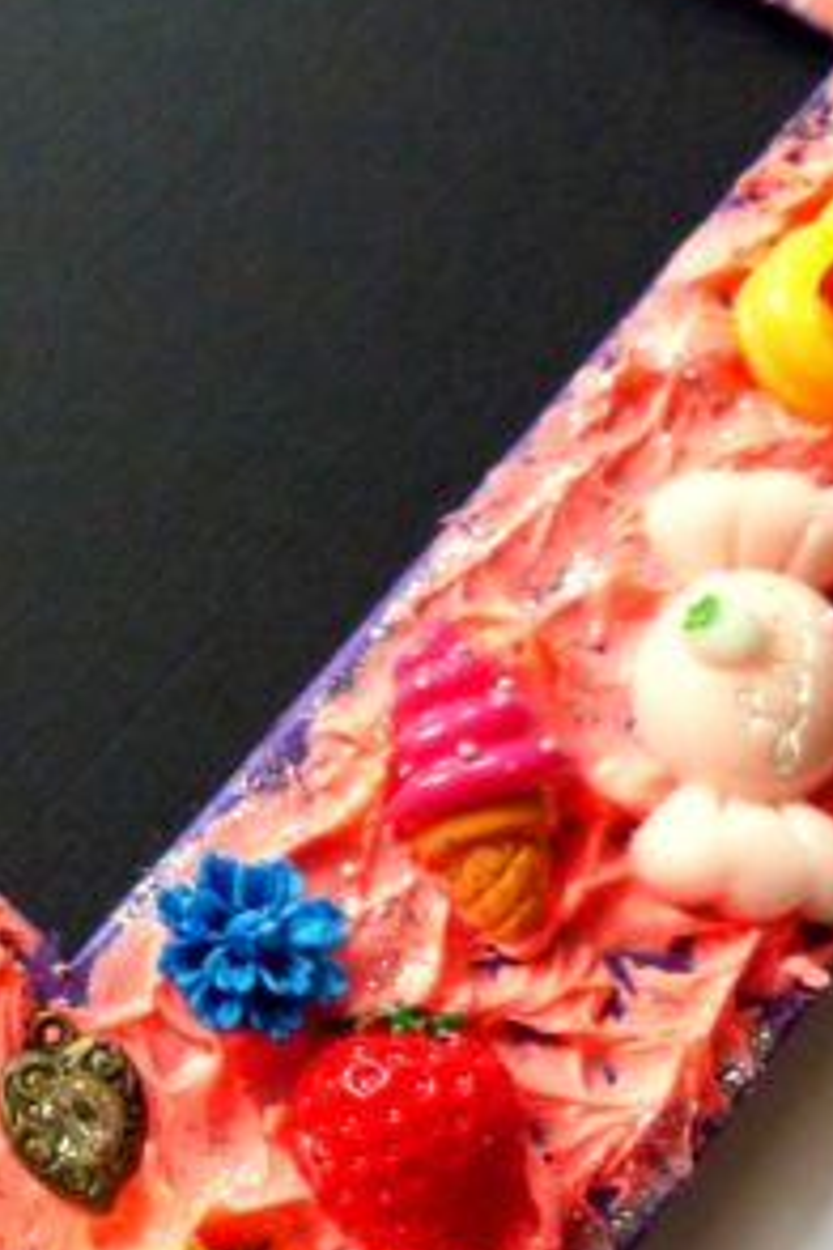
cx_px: -26
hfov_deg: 24.2
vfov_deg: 37.3
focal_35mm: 53
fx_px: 1839
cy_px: 761
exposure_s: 1/50
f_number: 2.8
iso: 400
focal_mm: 4.5
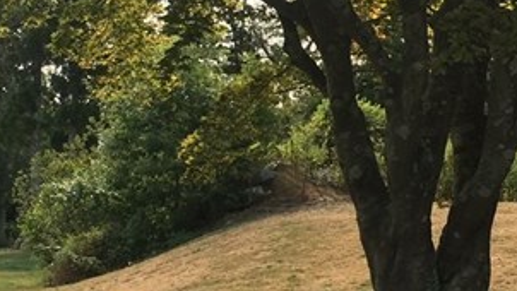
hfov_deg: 19.9
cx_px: 337
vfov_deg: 11.3
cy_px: 74
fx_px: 1467
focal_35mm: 107
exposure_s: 1/1099
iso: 32
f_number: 2.2
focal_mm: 4.15
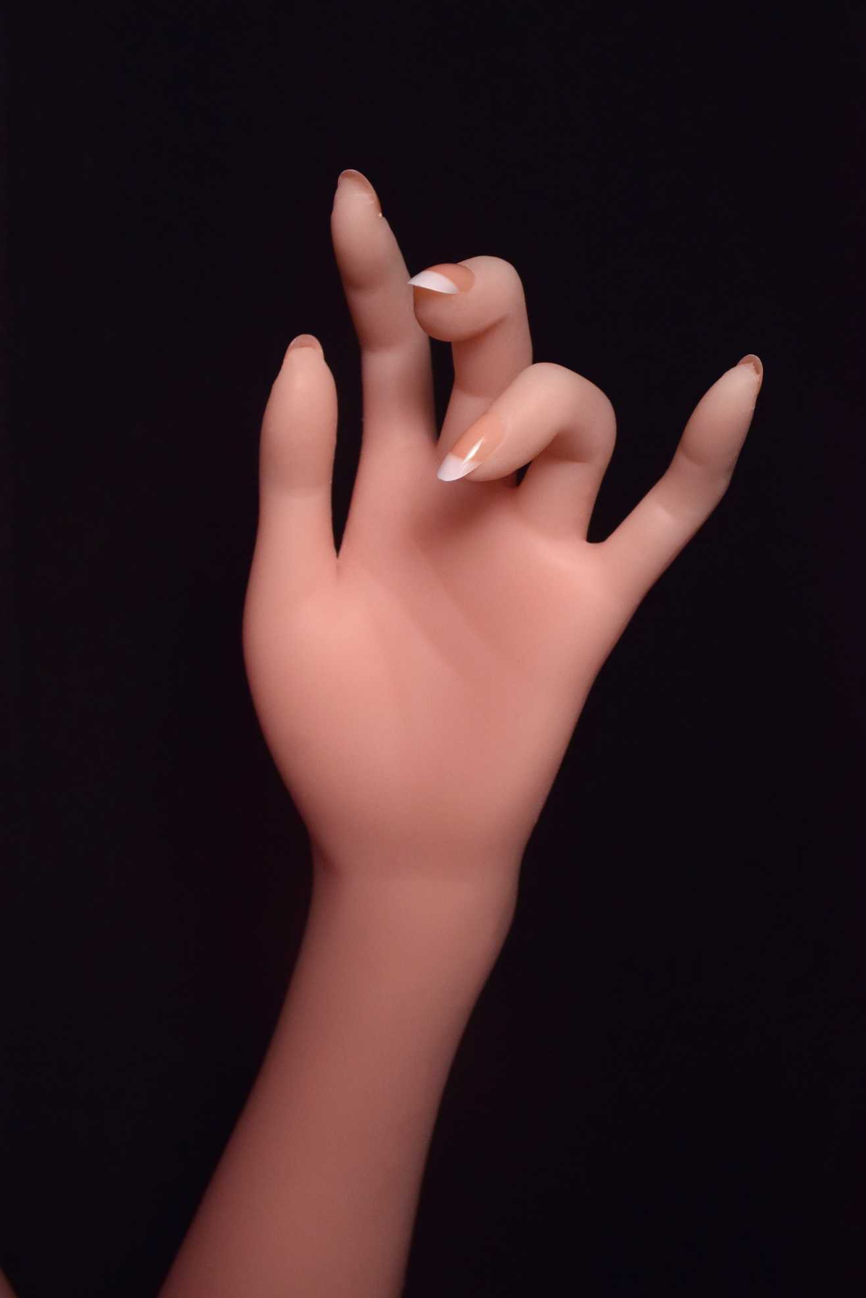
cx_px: 439
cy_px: 649
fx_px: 2093
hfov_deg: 23.4
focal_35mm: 58
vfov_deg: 34.5
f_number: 9.5
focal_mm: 38
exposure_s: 1/180
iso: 640
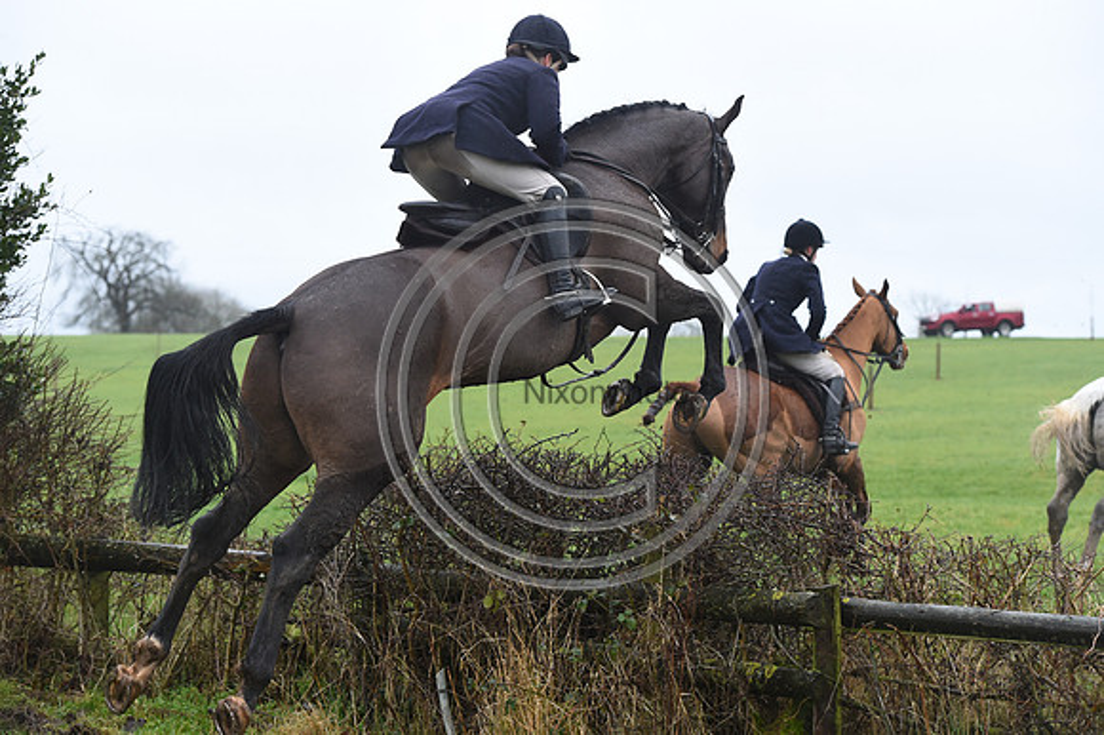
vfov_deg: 13.9
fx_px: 3004
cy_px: 368
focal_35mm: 98
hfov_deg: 20.8
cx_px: 552
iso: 2500
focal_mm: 98
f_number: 5
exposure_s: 1/1250
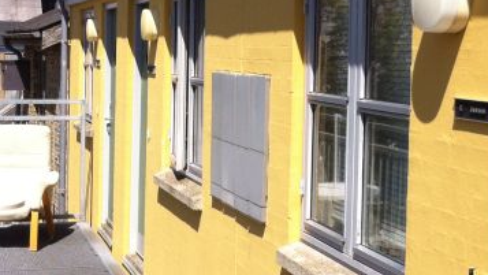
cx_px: 340
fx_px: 1087
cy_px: 88
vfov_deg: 14.4
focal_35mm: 84
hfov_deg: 25.1
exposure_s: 1/1676
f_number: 2.8
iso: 80
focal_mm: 3.85
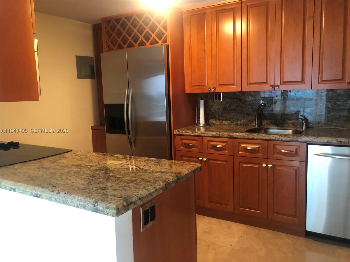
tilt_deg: -8.7
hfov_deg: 63.4
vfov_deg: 49.7
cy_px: 131
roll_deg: +1.6
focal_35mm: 28
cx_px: 175
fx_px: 283
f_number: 1.8
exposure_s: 1/15
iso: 100
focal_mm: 3.99
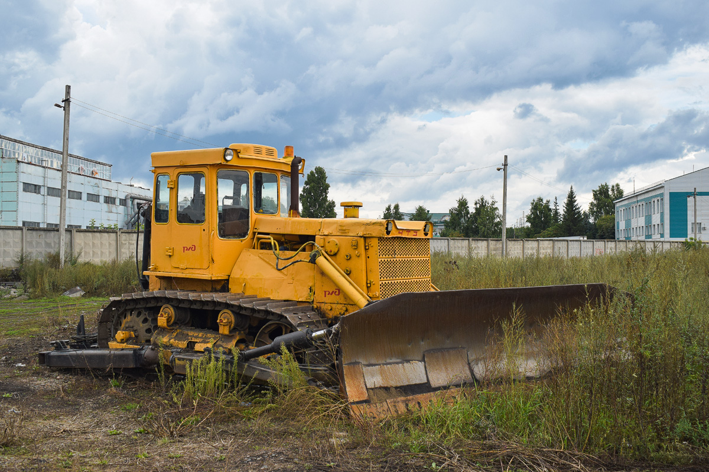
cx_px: 354
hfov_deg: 53.1
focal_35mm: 36
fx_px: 709
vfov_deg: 36.9
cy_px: 236
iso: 400
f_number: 6.3
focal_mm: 24
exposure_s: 1/640
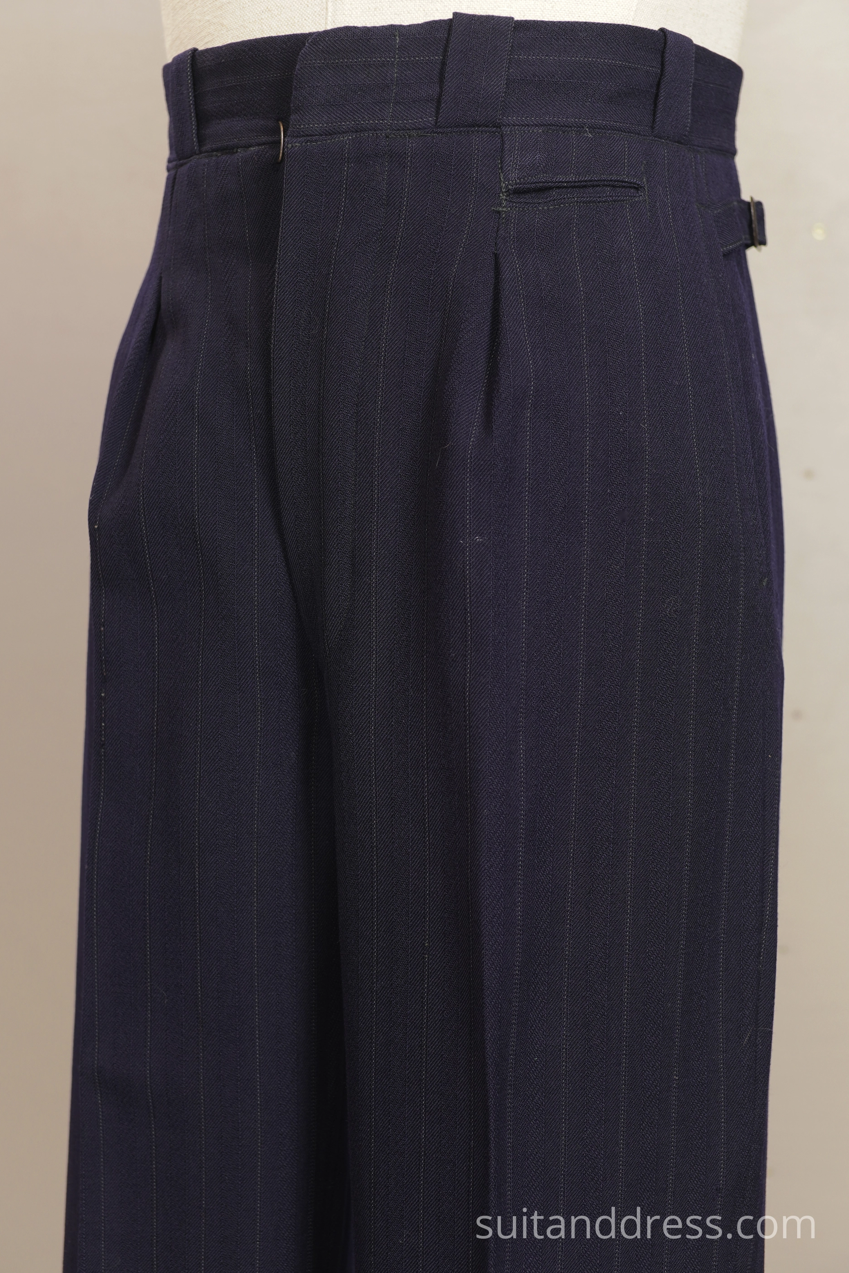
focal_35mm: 49
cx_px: 420
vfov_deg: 40.3
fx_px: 1733
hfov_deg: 27.5
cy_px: 635
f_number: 4
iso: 200
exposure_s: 1/20
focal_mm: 32
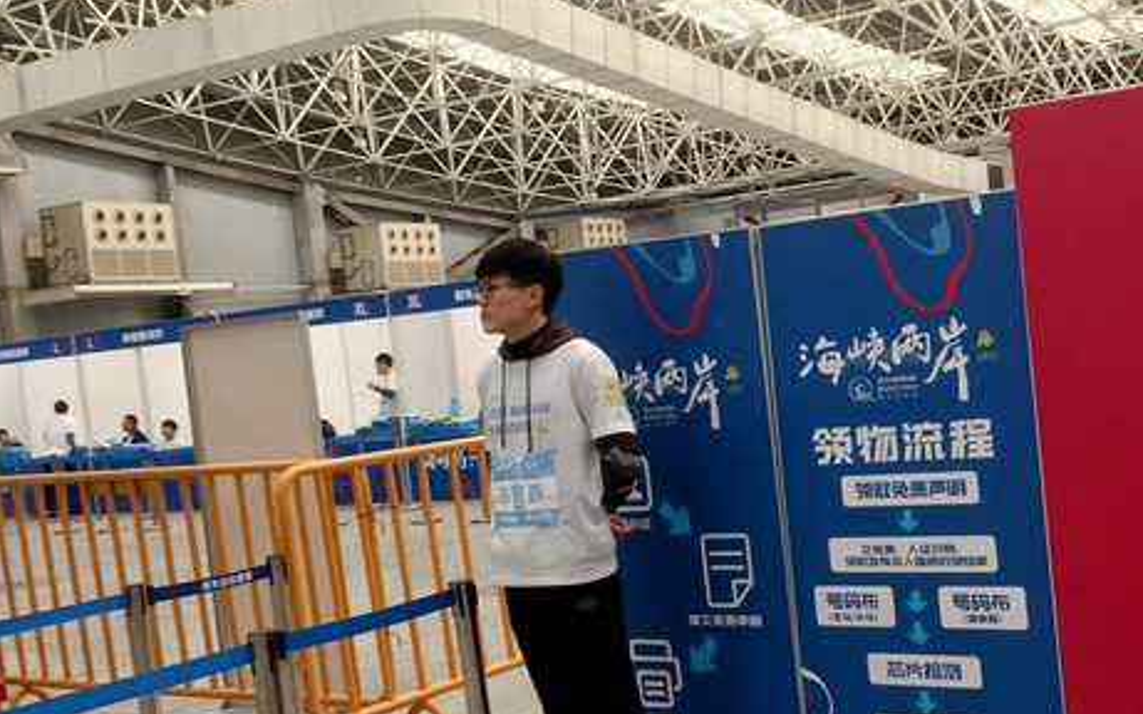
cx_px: 788
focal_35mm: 48
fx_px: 1495
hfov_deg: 41.1
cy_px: 402
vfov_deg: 26.8
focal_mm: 4.15
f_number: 2.2
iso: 32
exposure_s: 1/213
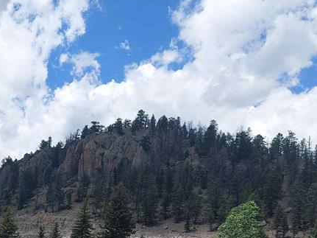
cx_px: 54
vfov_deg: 24.4
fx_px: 522
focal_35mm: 57
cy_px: 242
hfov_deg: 32.7
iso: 40
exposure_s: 1/1744
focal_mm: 5.23
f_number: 1.8
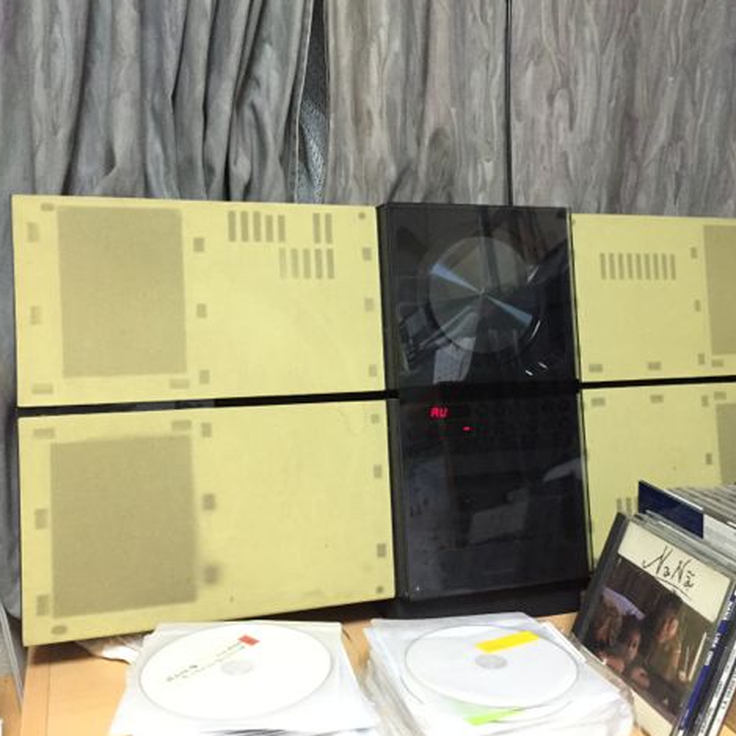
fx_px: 842
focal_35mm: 35
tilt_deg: -8.8
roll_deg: -0.5
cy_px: 364
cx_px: 413
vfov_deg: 47.2
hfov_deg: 47.1
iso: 250
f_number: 2.2
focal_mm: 4.15
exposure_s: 1/30
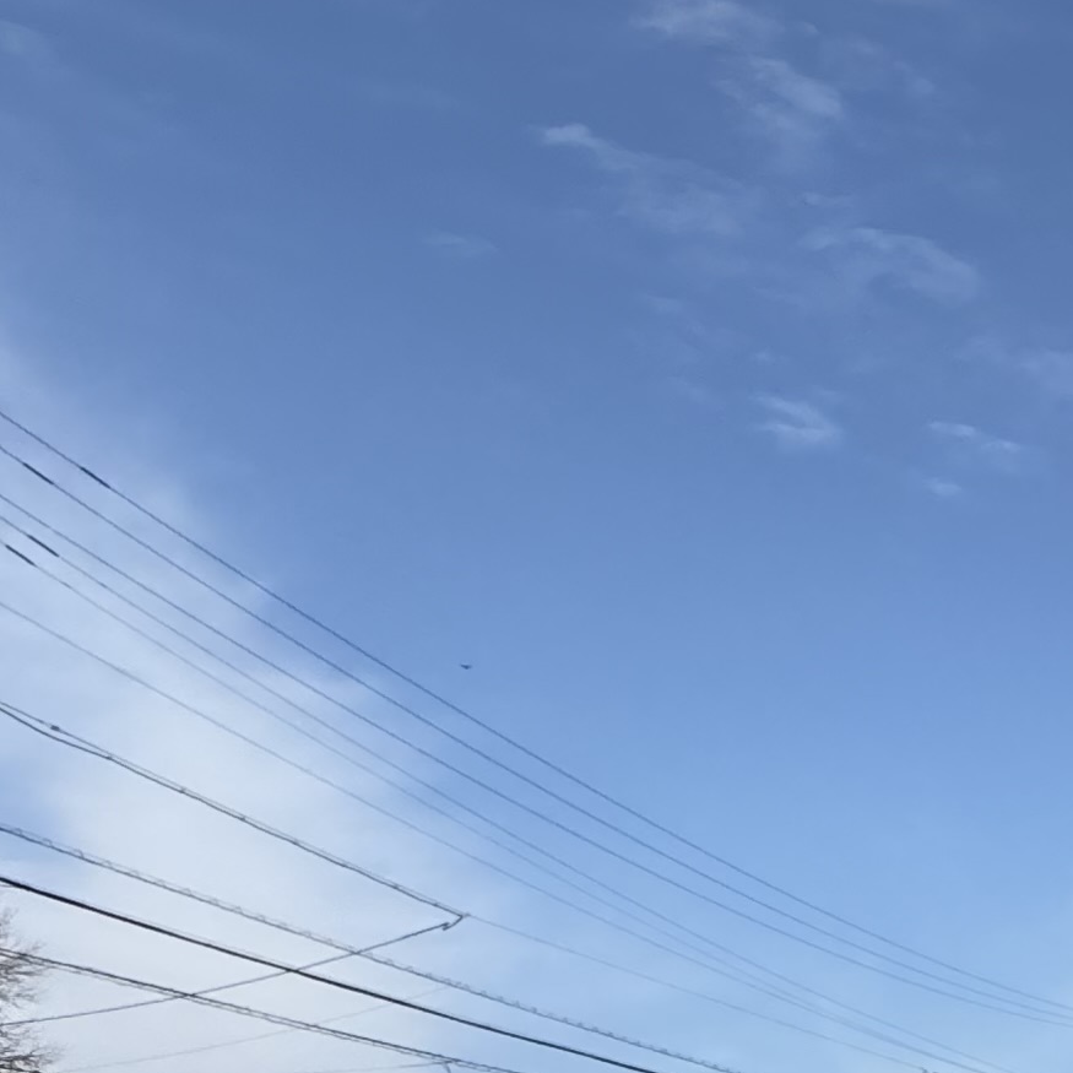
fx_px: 1999
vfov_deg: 28.3
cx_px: 1942
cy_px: 1062
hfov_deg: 20.7
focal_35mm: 57
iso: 50
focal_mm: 2.22
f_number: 2.2
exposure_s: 1/2976
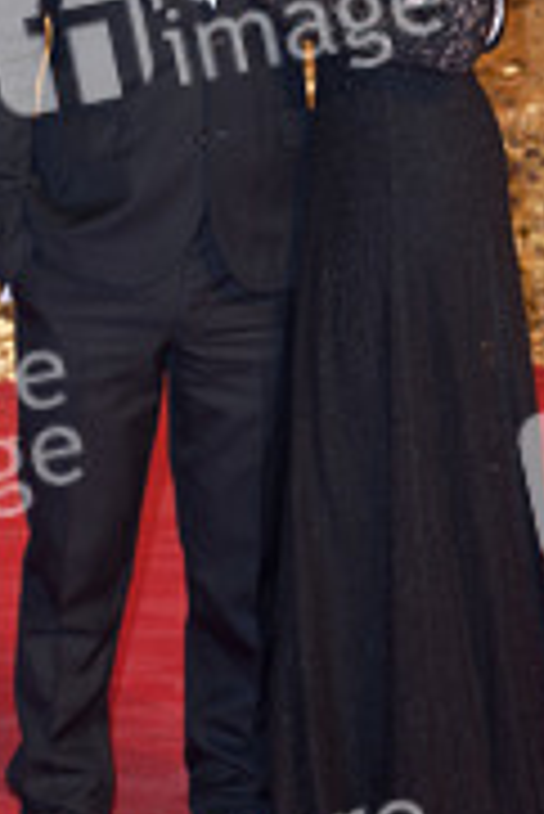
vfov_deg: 11.6
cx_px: 344
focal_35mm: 177
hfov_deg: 7.8
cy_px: 234
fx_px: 4004
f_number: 5.6
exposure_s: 1/160
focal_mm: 80
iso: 1000
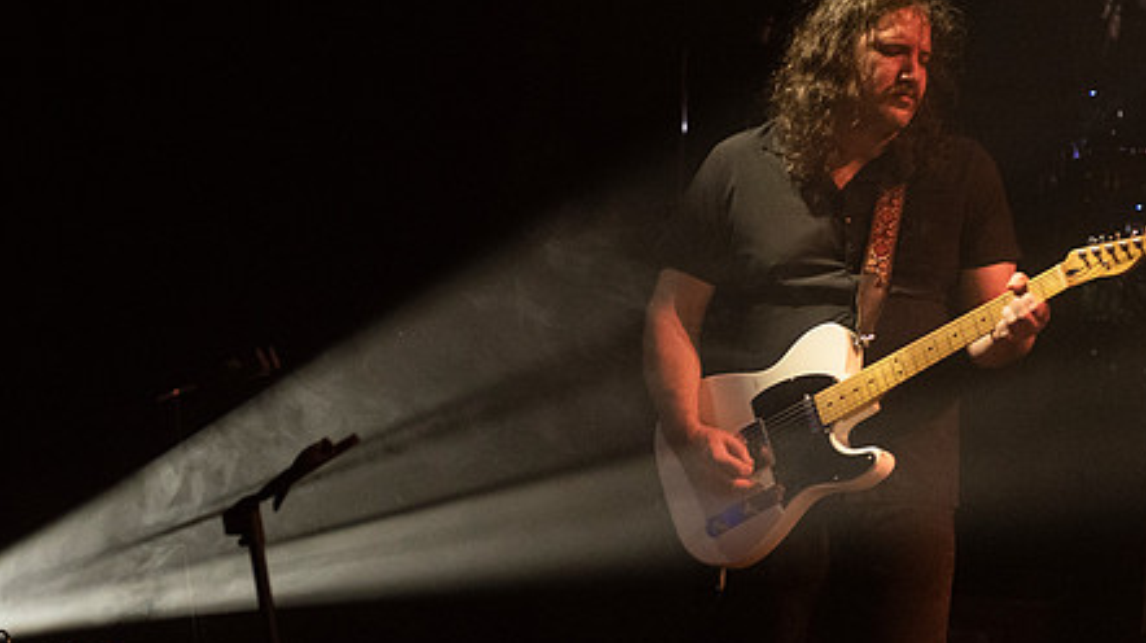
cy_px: 129
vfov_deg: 9.3
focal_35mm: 130
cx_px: 665
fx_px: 3948
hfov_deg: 16.5
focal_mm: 70
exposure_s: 1/125
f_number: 3.2
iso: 2500
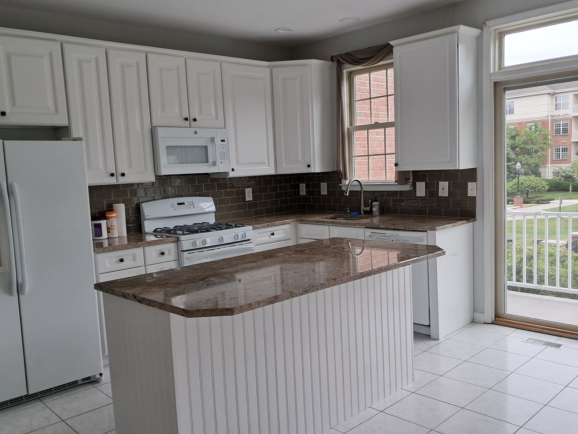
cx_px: 279
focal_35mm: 31
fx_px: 518
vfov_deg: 45.4
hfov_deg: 58.3
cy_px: 224
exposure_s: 1/100
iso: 50
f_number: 1.8
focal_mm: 4
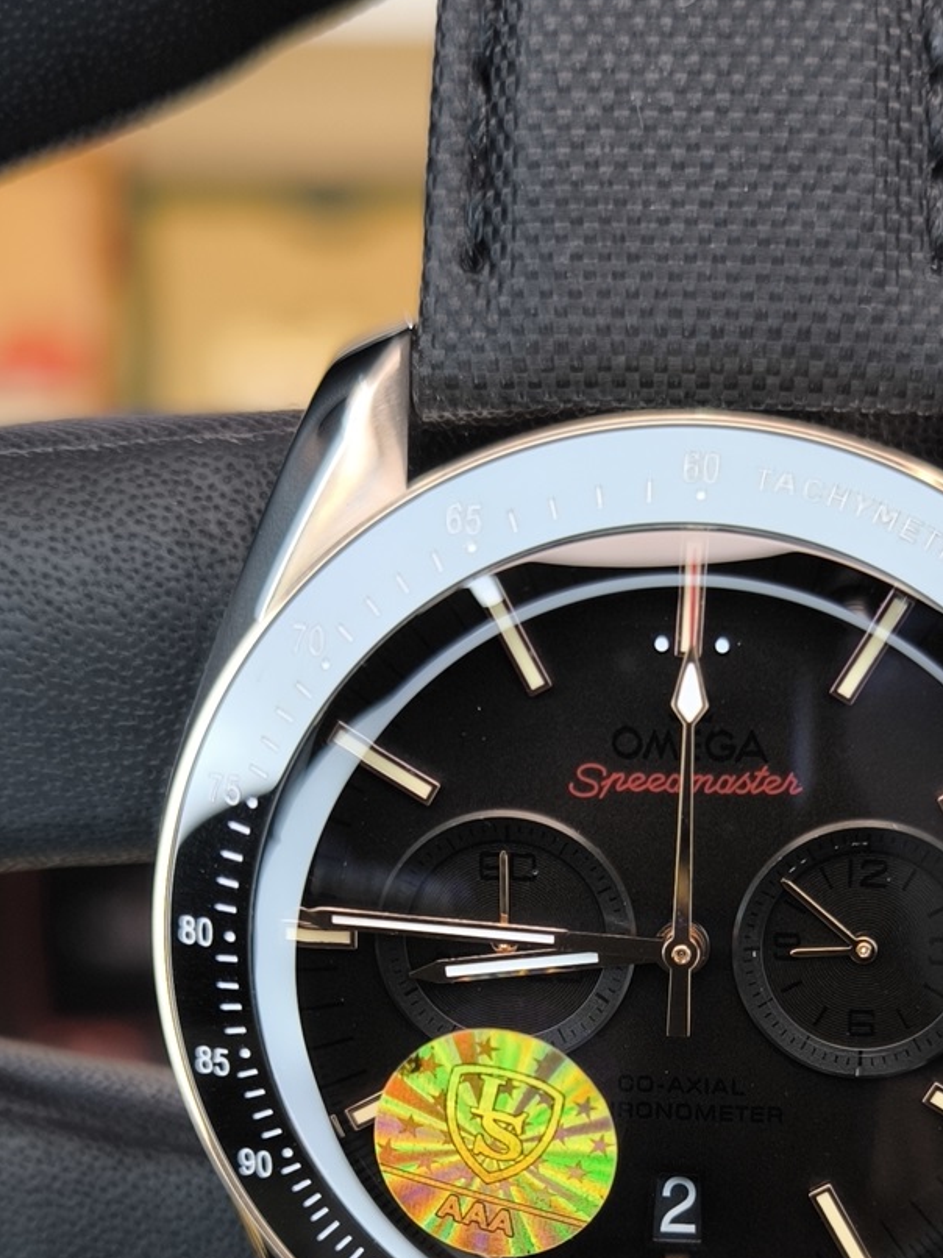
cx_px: 671
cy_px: 1082
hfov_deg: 23.8
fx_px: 2217
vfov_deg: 30.6
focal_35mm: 61
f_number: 1.9
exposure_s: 1/125
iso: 80
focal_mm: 6.92
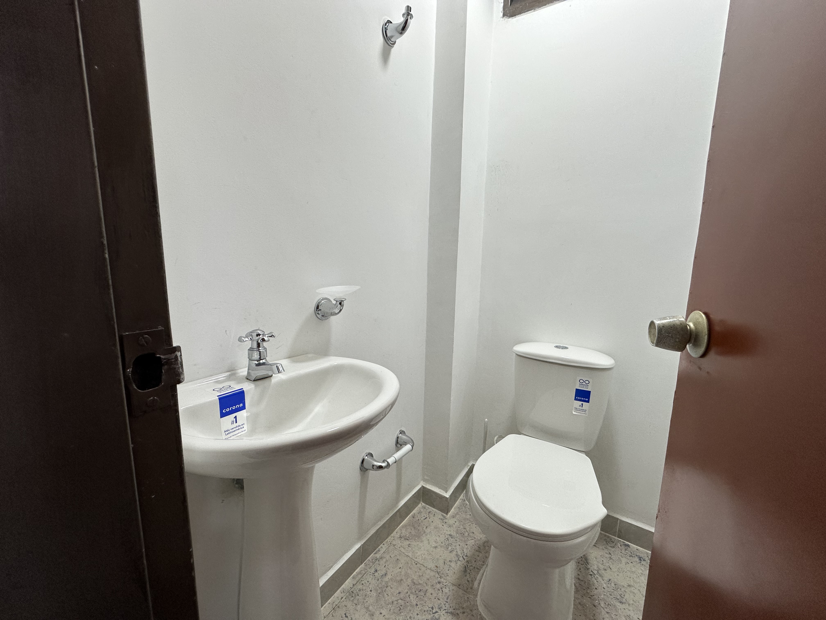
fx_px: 334
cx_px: 413
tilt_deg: -8.9
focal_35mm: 14
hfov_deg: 102.1
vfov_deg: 85.7
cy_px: 310
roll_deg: -1.3
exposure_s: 1/120
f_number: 2.2
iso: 125
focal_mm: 2.22
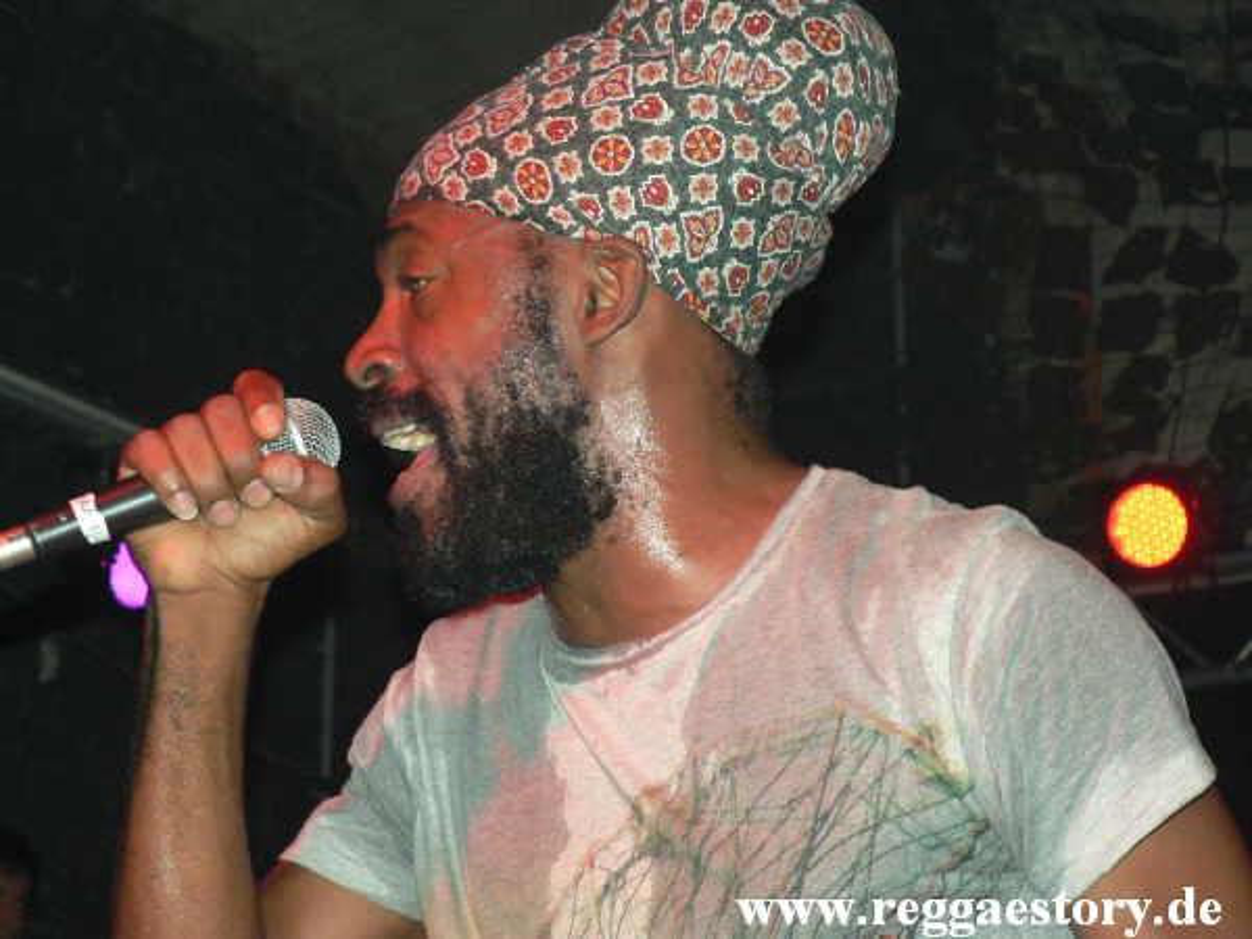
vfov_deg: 19.6
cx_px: 626
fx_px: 2713
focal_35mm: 75
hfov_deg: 26.0
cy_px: 470
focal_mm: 12.9
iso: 200
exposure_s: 1/60
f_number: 3.2
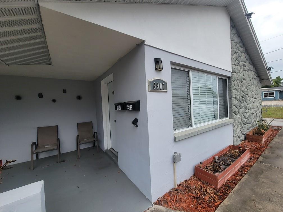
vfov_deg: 89.9
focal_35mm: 13
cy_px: 106
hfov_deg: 106.2
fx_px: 106
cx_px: 142
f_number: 2.2
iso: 50
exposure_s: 1/583
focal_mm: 2.2
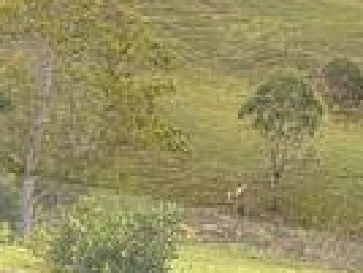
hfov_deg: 13.9
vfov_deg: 13.4
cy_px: 91
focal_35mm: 111
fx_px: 1166
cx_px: -439
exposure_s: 1/121
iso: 80
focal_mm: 6.86
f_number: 1.78
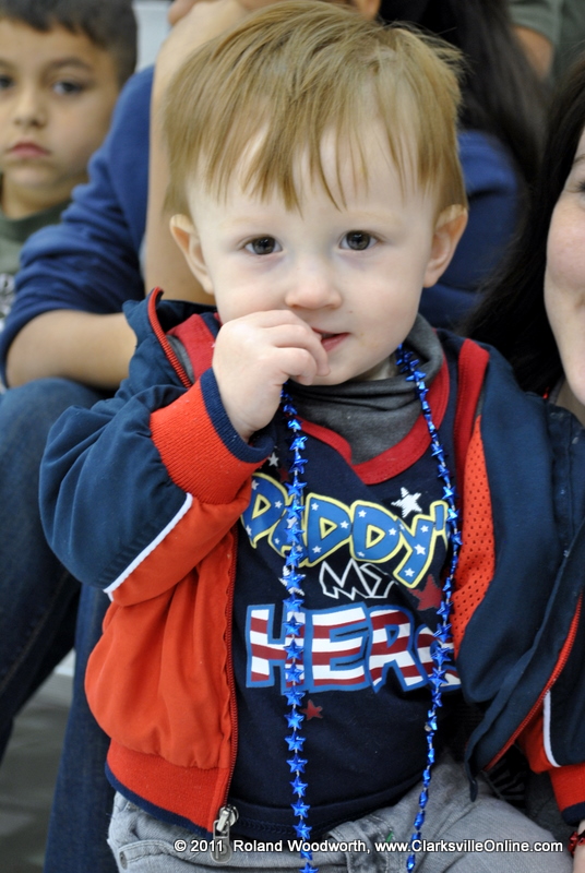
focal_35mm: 78
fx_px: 1895
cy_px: 436
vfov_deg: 26.0
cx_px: 292
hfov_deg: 17.6
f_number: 5.6
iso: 400
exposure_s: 1/15
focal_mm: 52
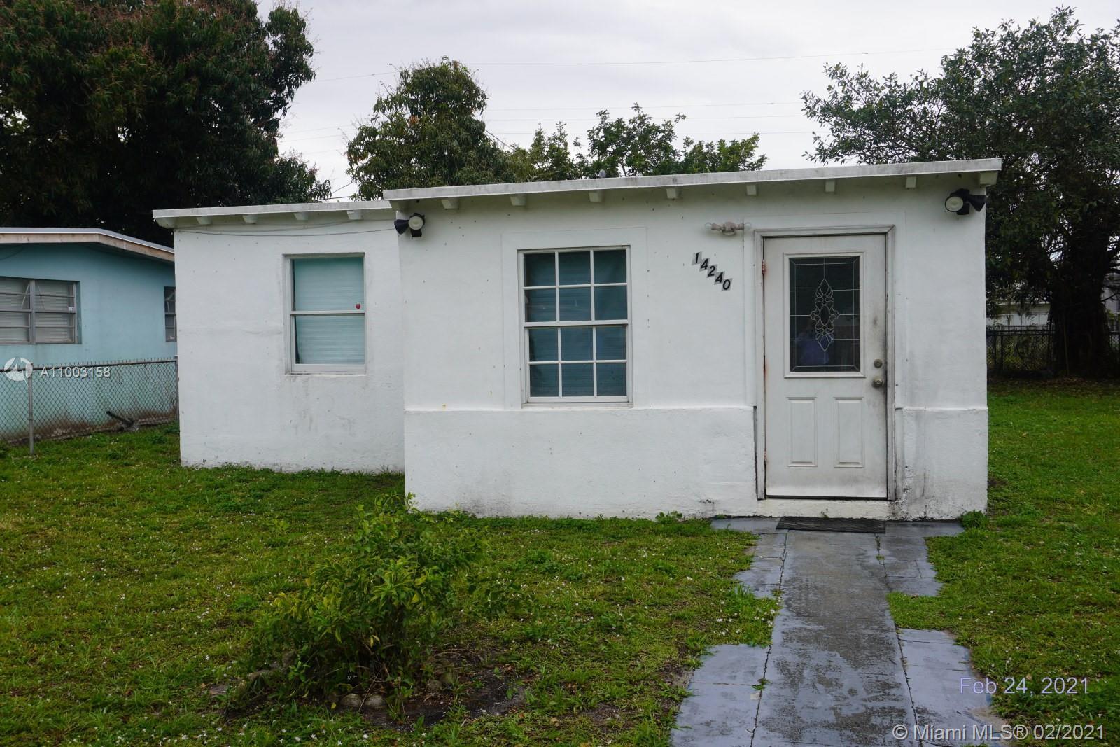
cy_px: 374
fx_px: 1073
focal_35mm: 34
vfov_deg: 38.4
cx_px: 560
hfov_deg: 55.1
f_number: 8
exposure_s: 1/125
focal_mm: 23
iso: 100
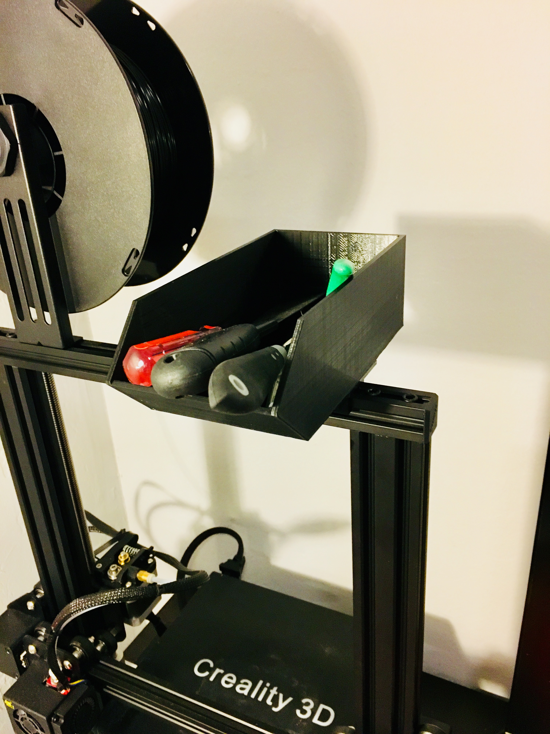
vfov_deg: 61.7
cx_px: 275
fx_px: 614
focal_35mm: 29
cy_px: 367
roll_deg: +4.3
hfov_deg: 48.2
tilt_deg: -24.7
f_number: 2.2
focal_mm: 4.15
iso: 200
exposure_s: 1/17
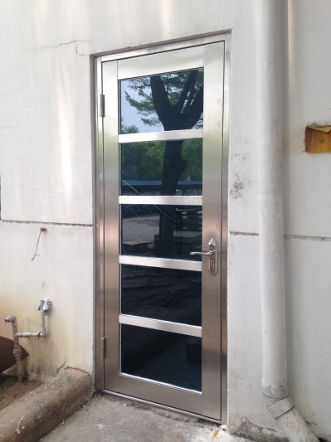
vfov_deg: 55.4
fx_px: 421
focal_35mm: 33
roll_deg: -0.4
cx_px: 166
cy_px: 221
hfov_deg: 42.9
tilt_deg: -1.1
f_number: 2.4
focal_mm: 4.12
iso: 50
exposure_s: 1/189
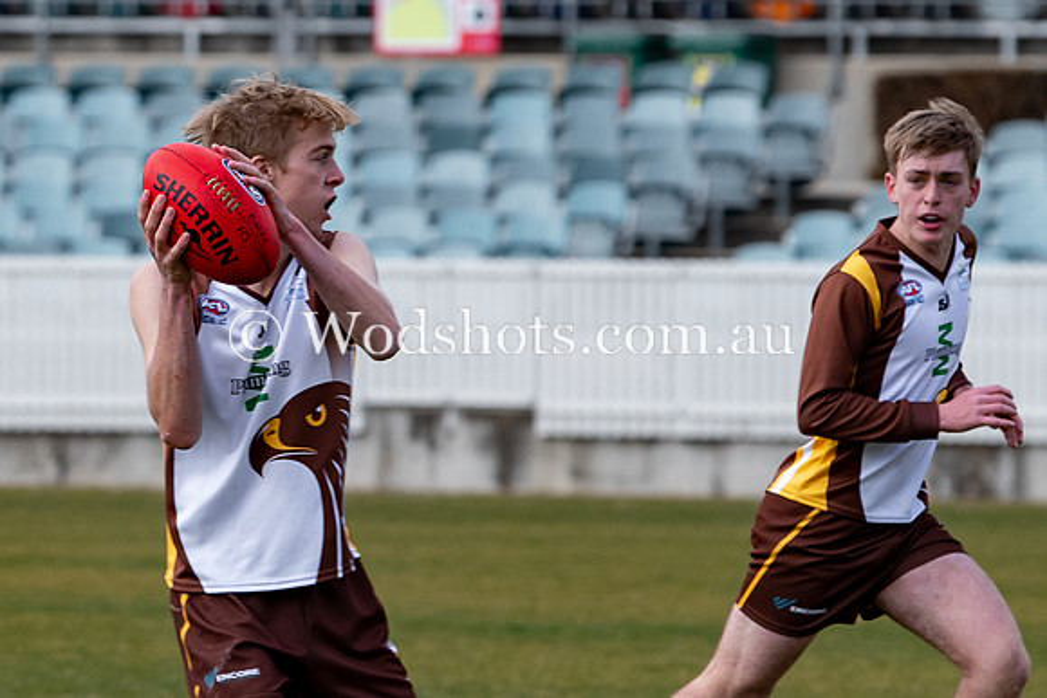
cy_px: 417
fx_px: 20470
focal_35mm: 704
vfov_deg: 2.0
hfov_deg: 2.9
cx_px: 107
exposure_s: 1/1000
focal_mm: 165
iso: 200
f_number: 4
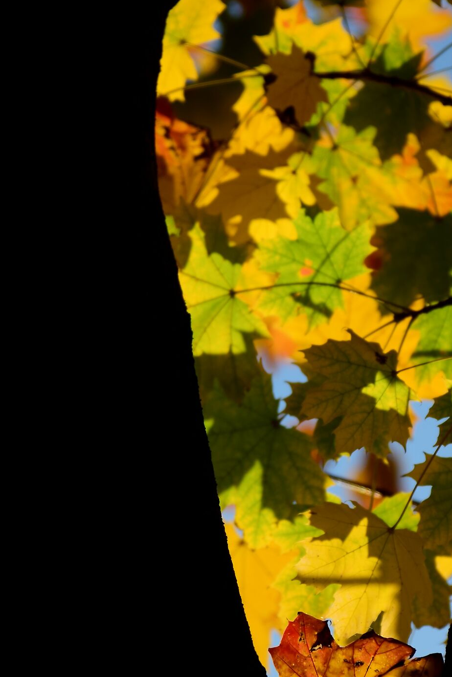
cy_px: 288
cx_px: 384
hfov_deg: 6.2
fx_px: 4157
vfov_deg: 9.3
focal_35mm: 221
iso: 100
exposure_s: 1/1000
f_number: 4.5
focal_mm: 85
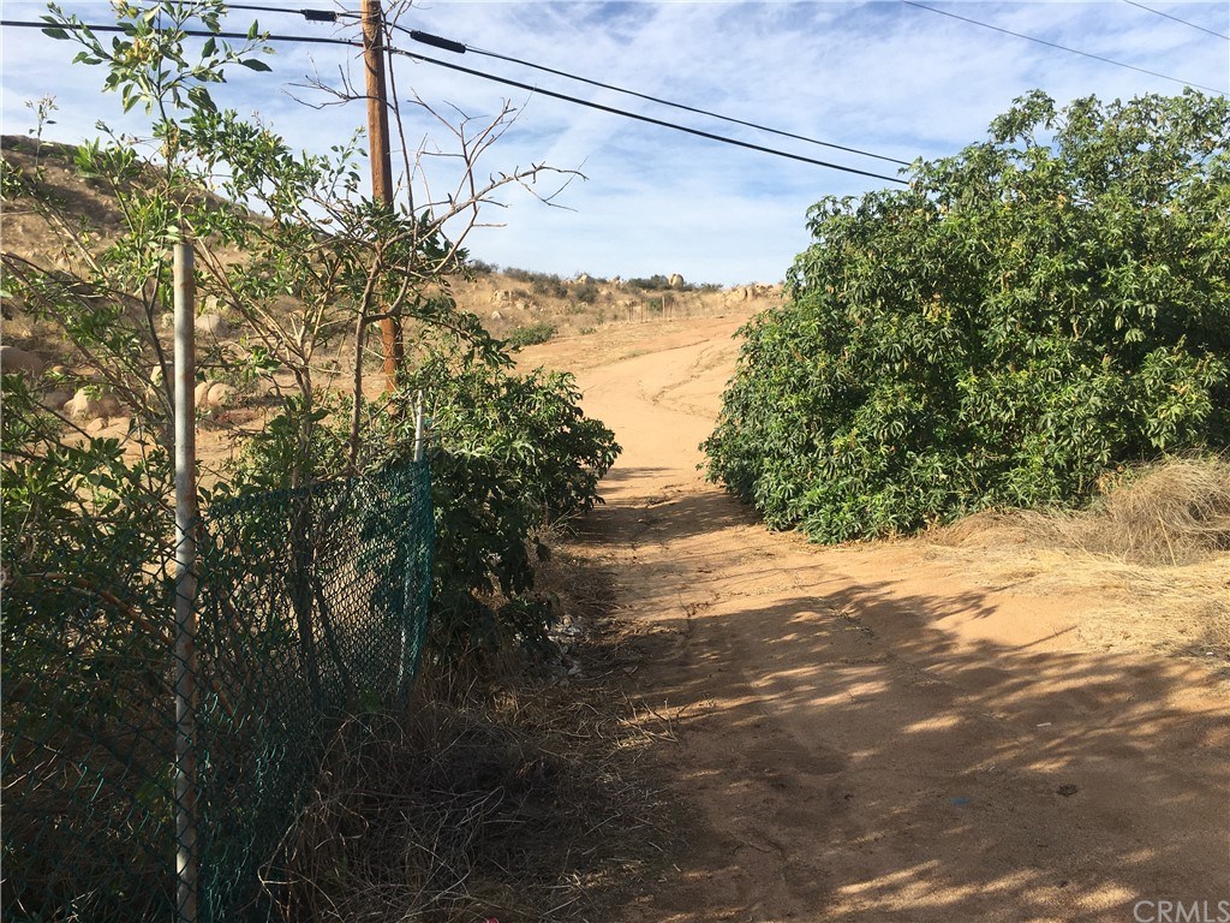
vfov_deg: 48.2
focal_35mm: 29
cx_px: 615
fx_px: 1030
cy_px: 462
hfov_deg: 61.7
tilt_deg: -2.4
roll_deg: +0.8
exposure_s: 1/1399
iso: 25
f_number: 2.2
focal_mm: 4.15
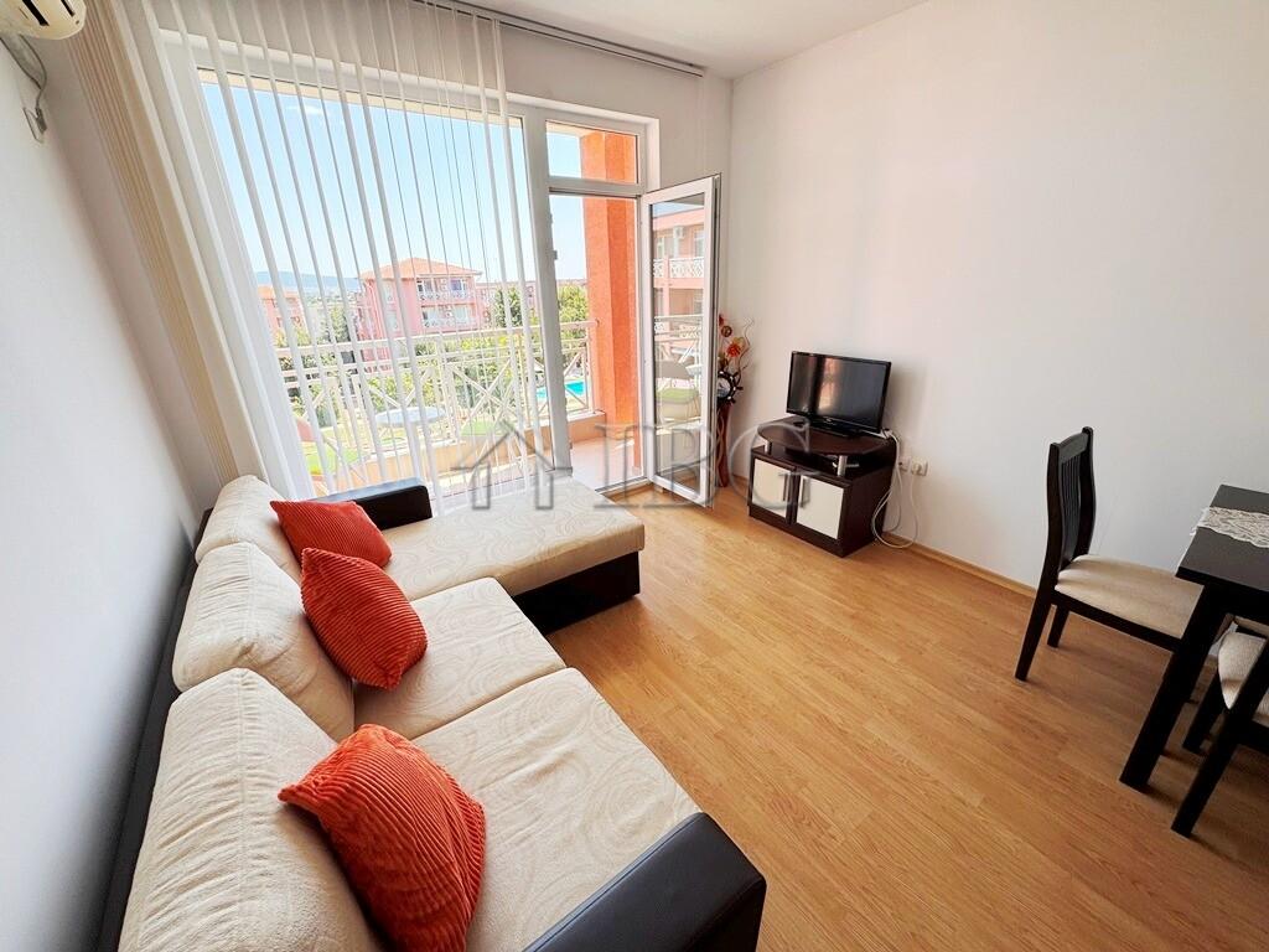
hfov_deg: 102.1
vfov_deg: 85.7
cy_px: 476
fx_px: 513
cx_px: 634
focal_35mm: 14
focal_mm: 2.22
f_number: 2.2
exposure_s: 1/174
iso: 40
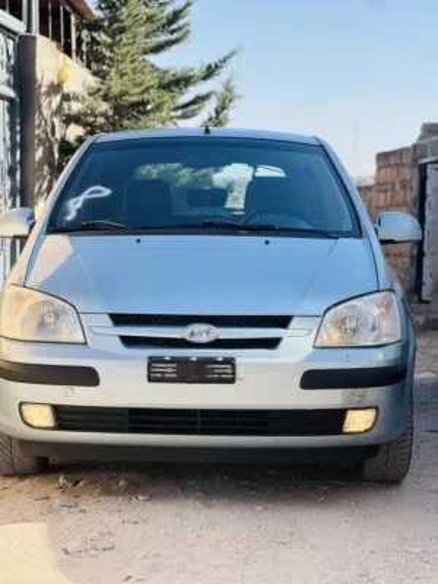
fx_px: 1299
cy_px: 292
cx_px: 219
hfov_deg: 19.1
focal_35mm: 77
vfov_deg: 25.3
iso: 25
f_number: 2.8
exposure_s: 1/293
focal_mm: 9
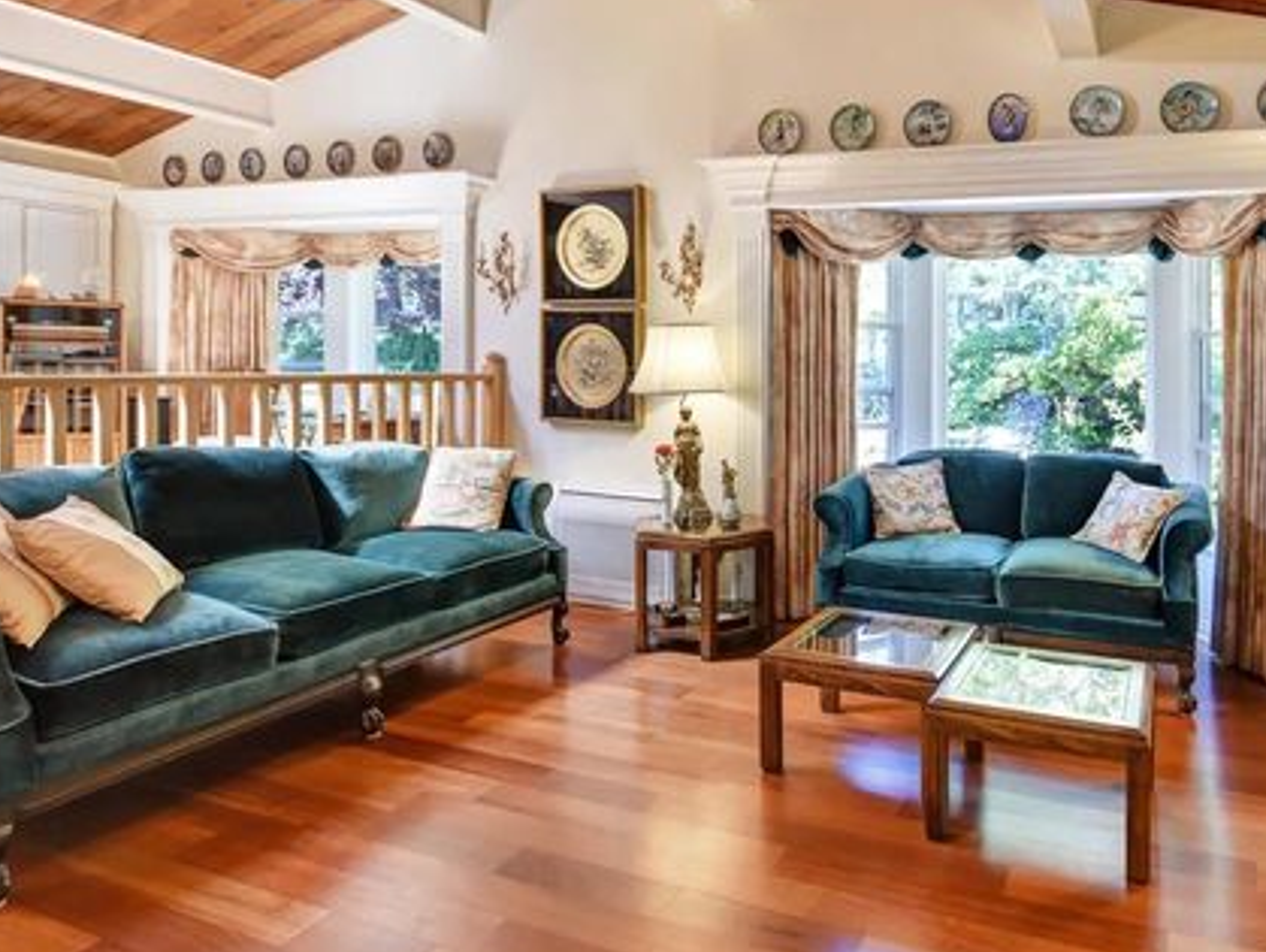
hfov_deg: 74.5
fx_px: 805
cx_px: 822
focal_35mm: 22
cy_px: 517
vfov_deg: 61.1
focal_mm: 10
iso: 1000
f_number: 7.1
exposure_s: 1/15
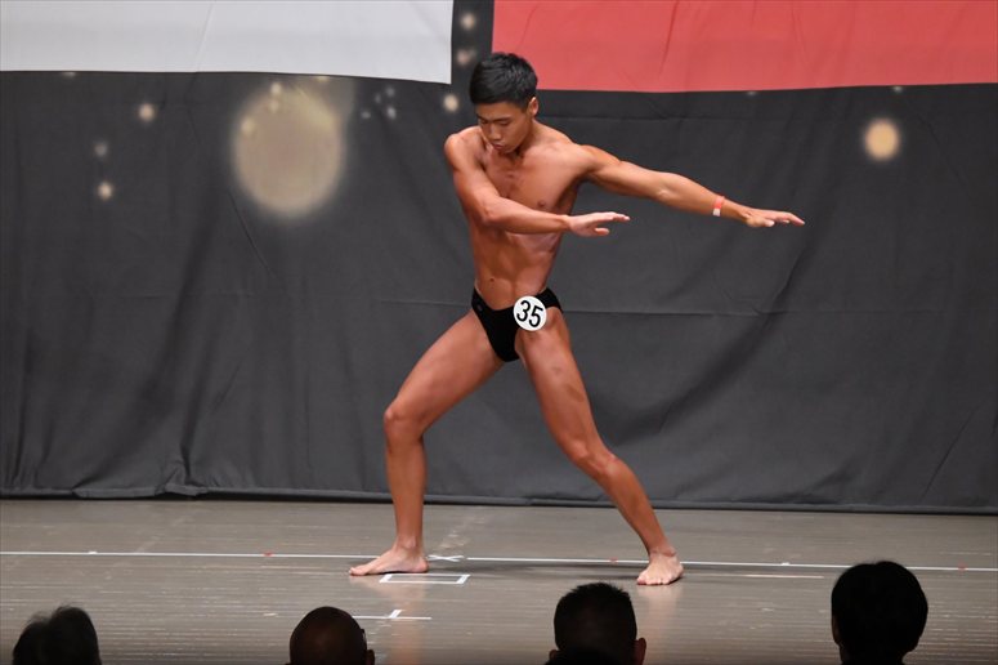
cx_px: 499
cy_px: 332
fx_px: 6235
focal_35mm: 225
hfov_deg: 9.2
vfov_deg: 6.1
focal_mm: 150
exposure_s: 1/400
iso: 6400
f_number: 5.6
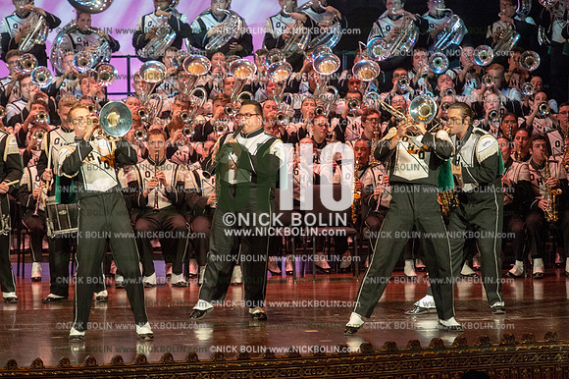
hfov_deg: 9.0
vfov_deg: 6.0
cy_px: 190
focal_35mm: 230
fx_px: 3633
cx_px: 284
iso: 8000
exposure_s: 1/200
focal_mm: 230
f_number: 5.6
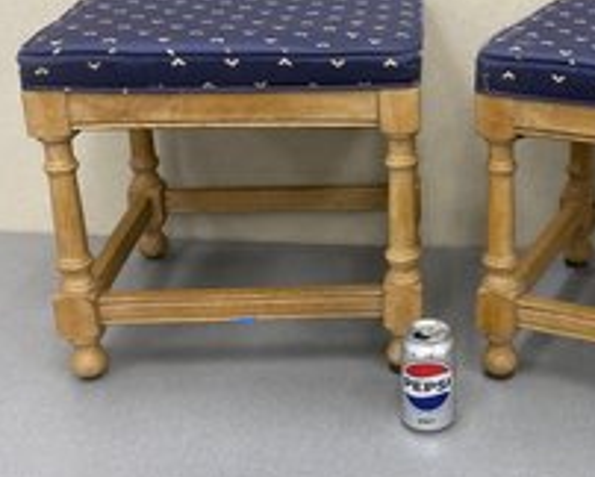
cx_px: 476
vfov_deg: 34.7
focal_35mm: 43
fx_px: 758
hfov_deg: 41.1
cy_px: 166
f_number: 1.8
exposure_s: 1/120
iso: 125
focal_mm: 4.25
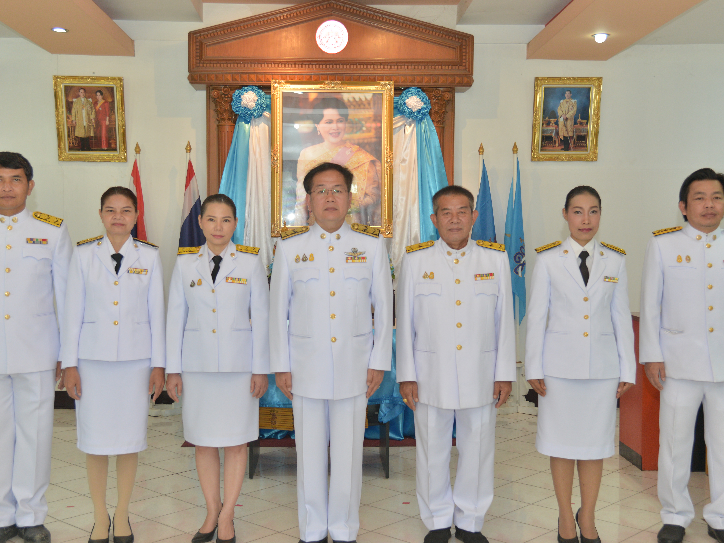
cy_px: 271
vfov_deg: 32.9
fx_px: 920
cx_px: 345
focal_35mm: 44
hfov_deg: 42.9
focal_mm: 35
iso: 800
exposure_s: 1/80
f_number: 4
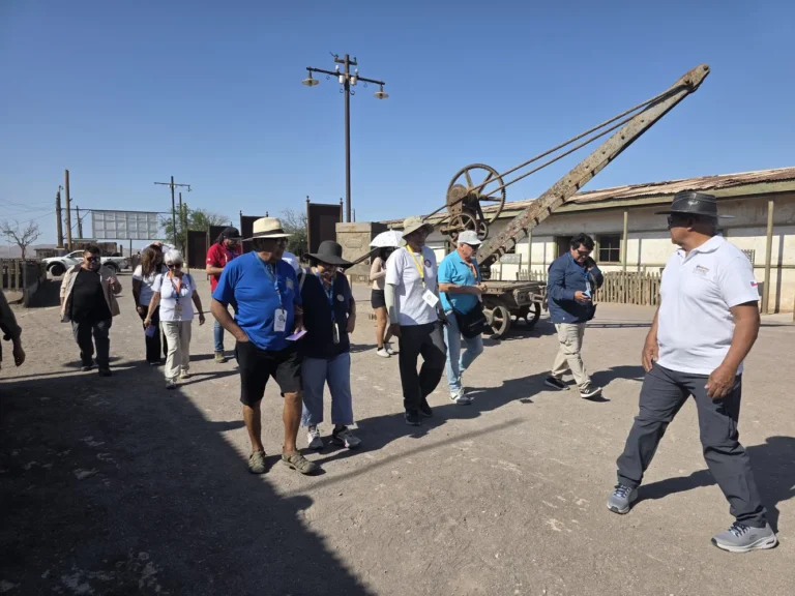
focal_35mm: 23
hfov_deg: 73.9
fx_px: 528
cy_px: 298
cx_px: 398
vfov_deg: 58.9
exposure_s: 1/7333
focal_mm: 6.3
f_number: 1.7
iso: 80
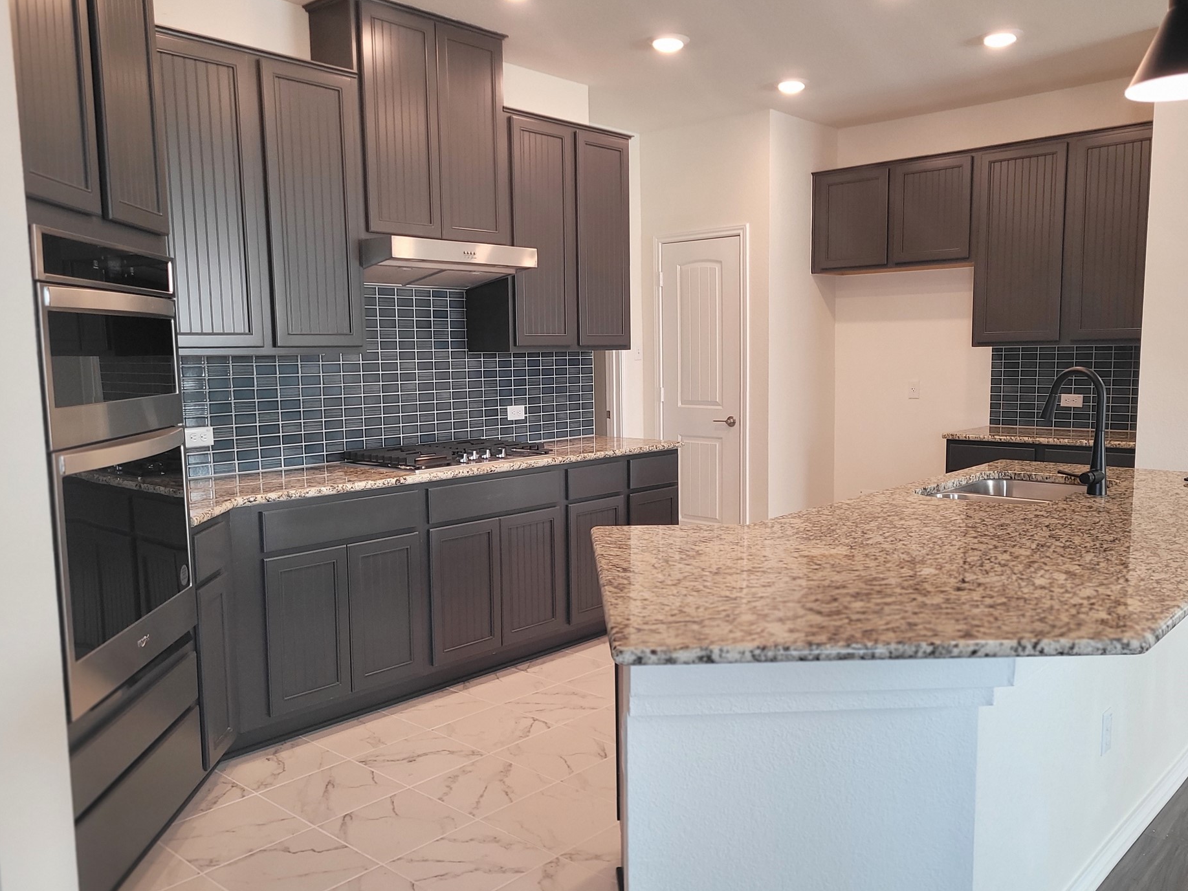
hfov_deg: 61.6
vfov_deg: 48.2
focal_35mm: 29
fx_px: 995
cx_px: 629
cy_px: 463
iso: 160
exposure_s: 1/120
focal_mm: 5.4
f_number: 1.8
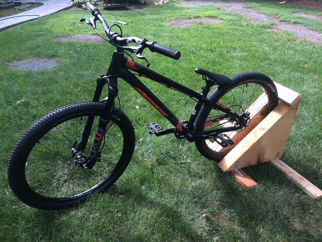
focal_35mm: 29
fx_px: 270
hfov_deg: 61.7
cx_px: 161
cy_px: 121
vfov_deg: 48.2
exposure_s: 1/120
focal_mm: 4.15
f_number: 2.2
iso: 50
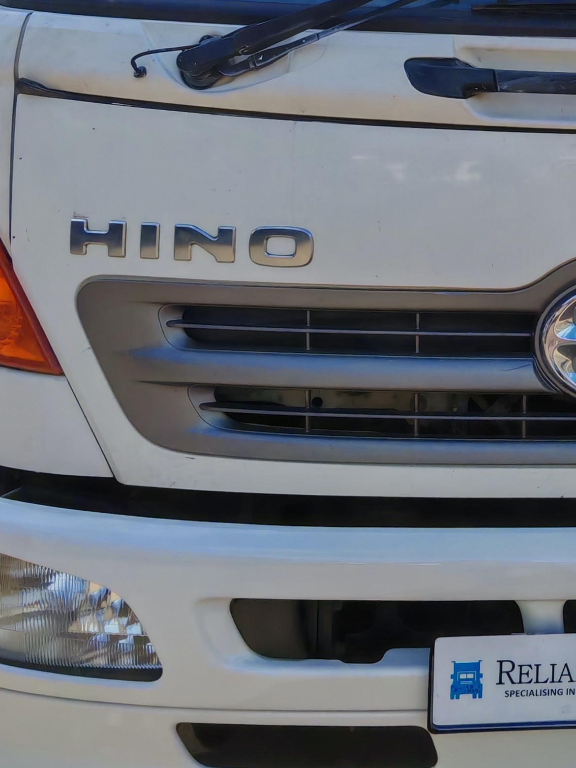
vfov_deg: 42.9
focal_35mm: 41
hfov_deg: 32.4
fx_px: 910
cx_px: 573
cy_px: 115
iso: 50
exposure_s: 1/1300
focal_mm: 1.96
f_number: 2.2
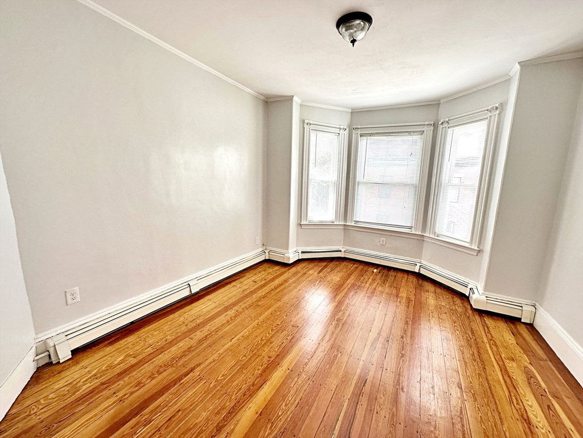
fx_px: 236
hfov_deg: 102.1
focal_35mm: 14
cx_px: 292
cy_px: 219
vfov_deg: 85.7
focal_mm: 2.22
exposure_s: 1/99
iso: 64
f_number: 2.2
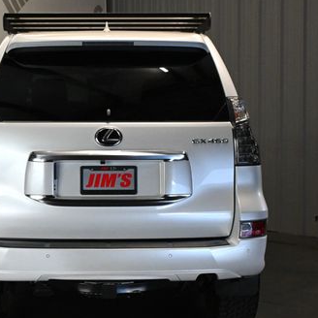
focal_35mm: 78
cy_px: 165
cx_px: 111
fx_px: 815
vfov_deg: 22.1
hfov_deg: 22.0
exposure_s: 1/125
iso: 2500
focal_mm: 31.5
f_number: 5
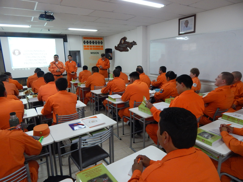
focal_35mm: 22
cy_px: 91
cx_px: 122
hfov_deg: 76.4
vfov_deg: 61.1
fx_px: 154
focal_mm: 4
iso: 400
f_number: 3
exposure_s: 1/60
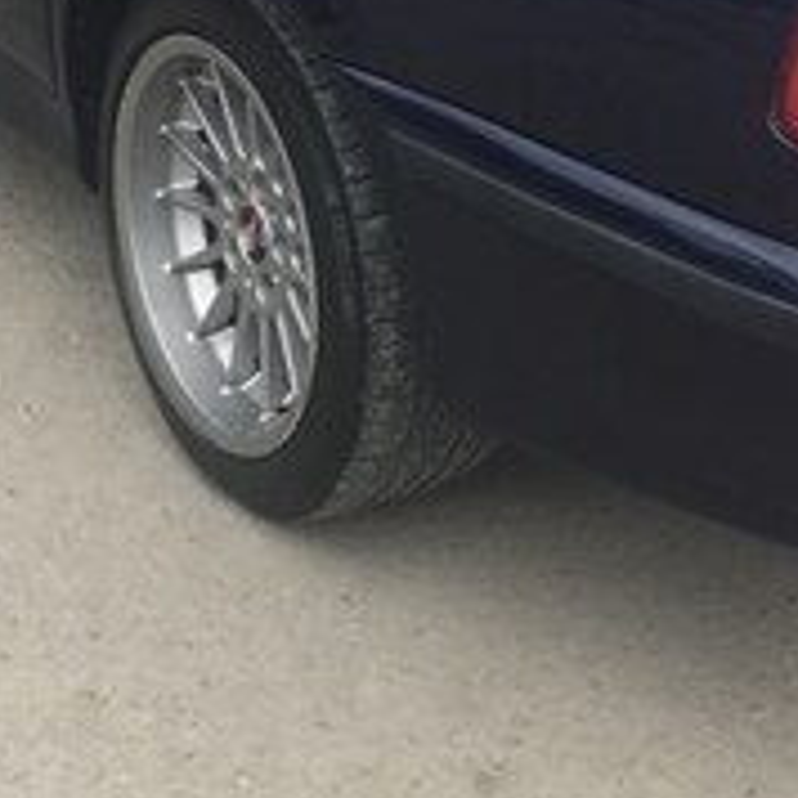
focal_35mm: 95
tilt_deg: -17.1
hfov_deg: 18.3
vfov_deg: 17.5
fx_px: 2478
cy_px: -141
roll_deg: -2.3
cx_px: 417
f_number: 2.2
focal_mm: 4.15
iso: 32
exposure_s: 1/608
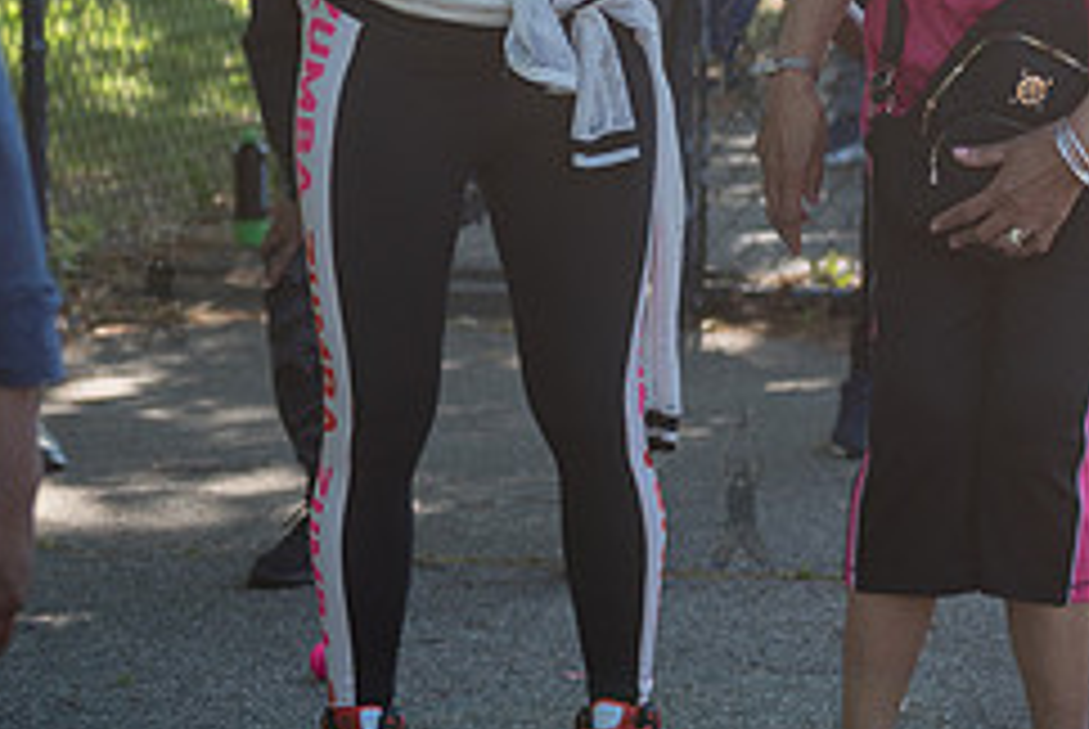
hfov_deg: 10.4
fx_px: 5966
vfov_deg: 7.0
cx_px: 716
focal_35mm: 197
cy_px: 51
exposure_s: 1/400
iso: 200
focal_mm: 80
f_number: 3.5
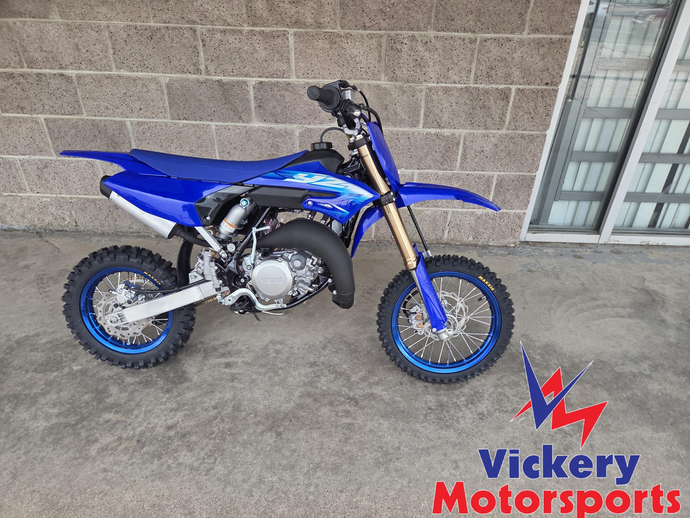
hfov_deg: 73.9
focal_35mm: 23
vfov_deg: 58.9
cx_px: 345
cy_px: 259
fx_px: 458
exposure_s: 1/180
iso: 160
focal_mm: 5.4
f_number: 1.8
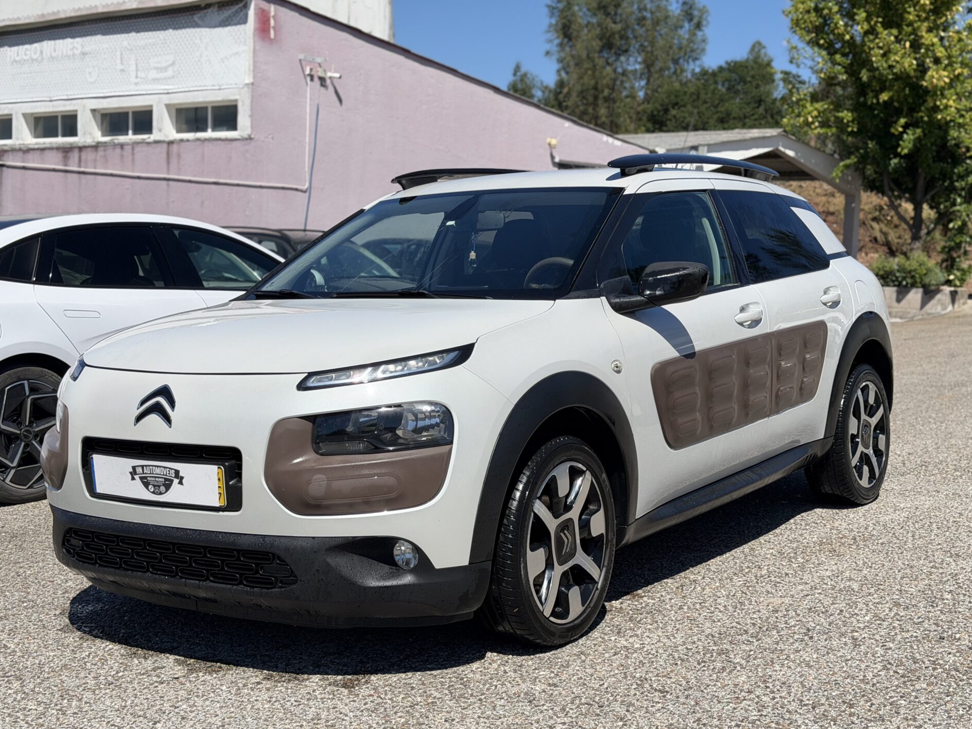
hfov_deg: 38.9
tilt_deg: -3.6
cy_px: 364
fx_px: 1376
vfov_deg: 29.7
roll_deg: -2.3
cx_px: 479
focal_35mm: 49
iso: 100
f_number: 1.78
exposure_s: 1/6536
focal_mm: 6.76
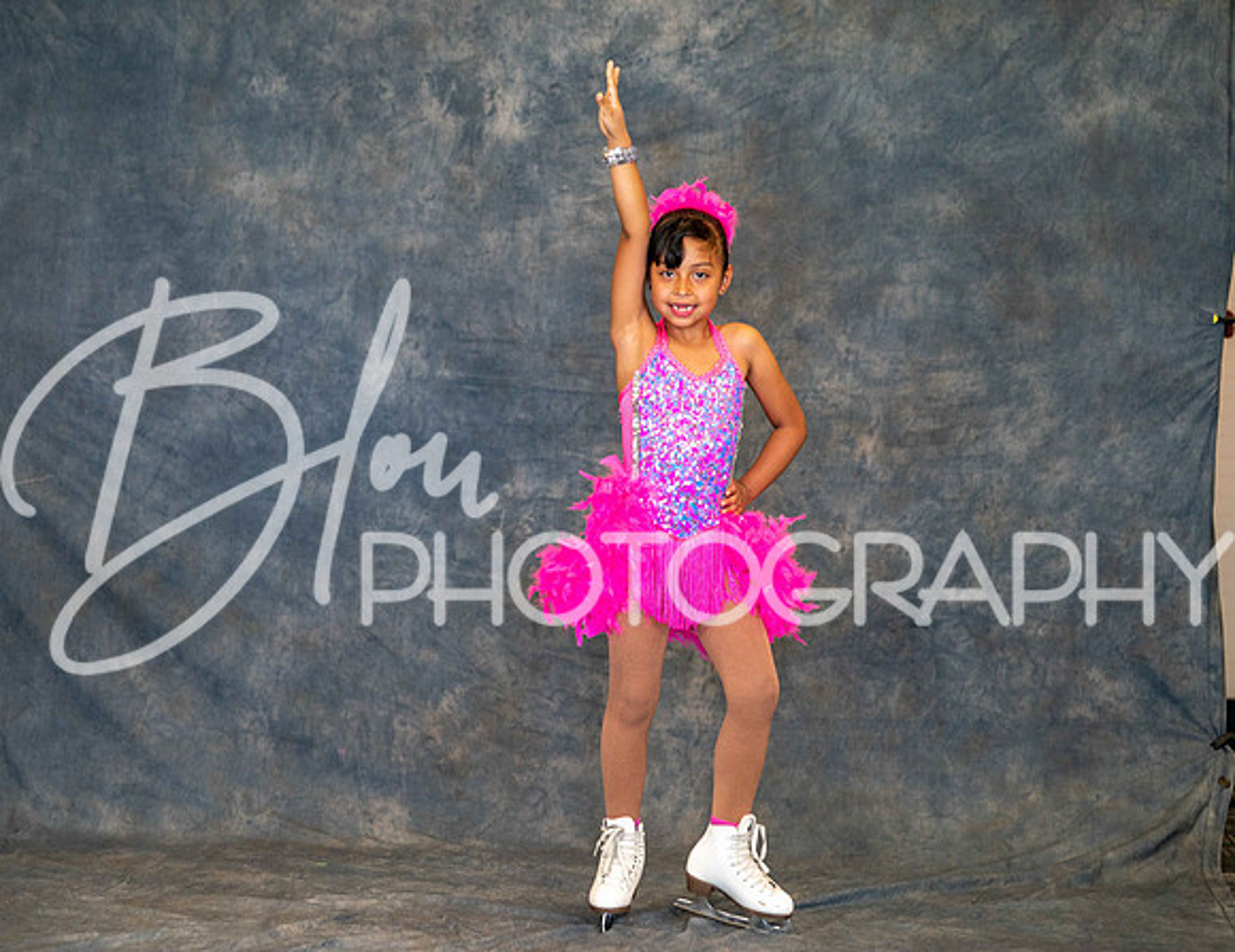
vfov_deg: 15.5
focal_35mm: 97
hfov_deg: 20.0
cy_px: 458
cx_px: 494
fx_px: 3497
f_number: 2.5
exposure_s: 1/160
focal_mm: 85
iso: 800
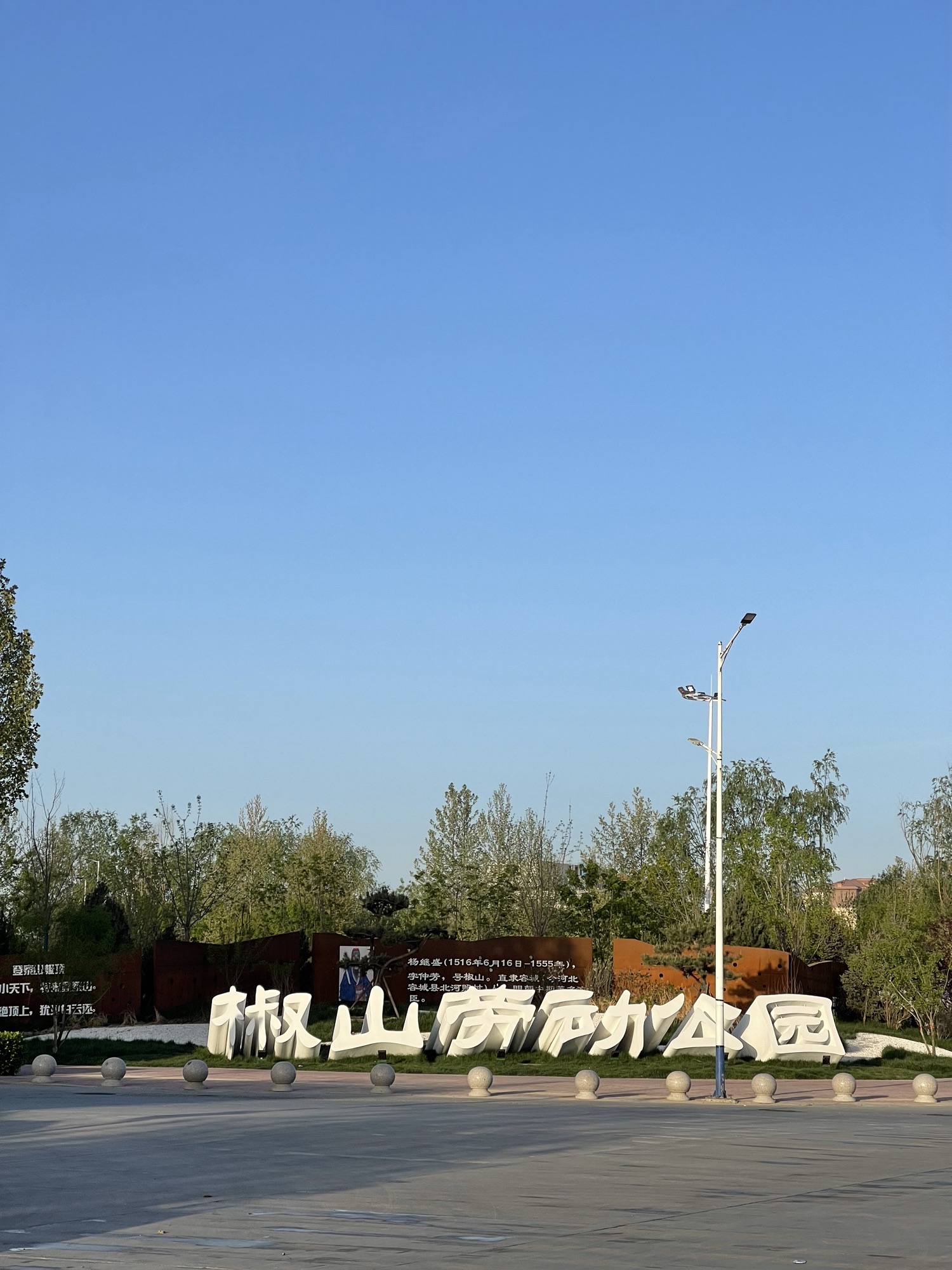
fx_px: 2347
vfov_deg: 30.3
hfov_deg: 22.9
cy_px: 635
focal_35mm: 64
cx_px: 476
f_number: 2.2
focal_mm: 7.5
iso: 20
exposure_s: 1/986
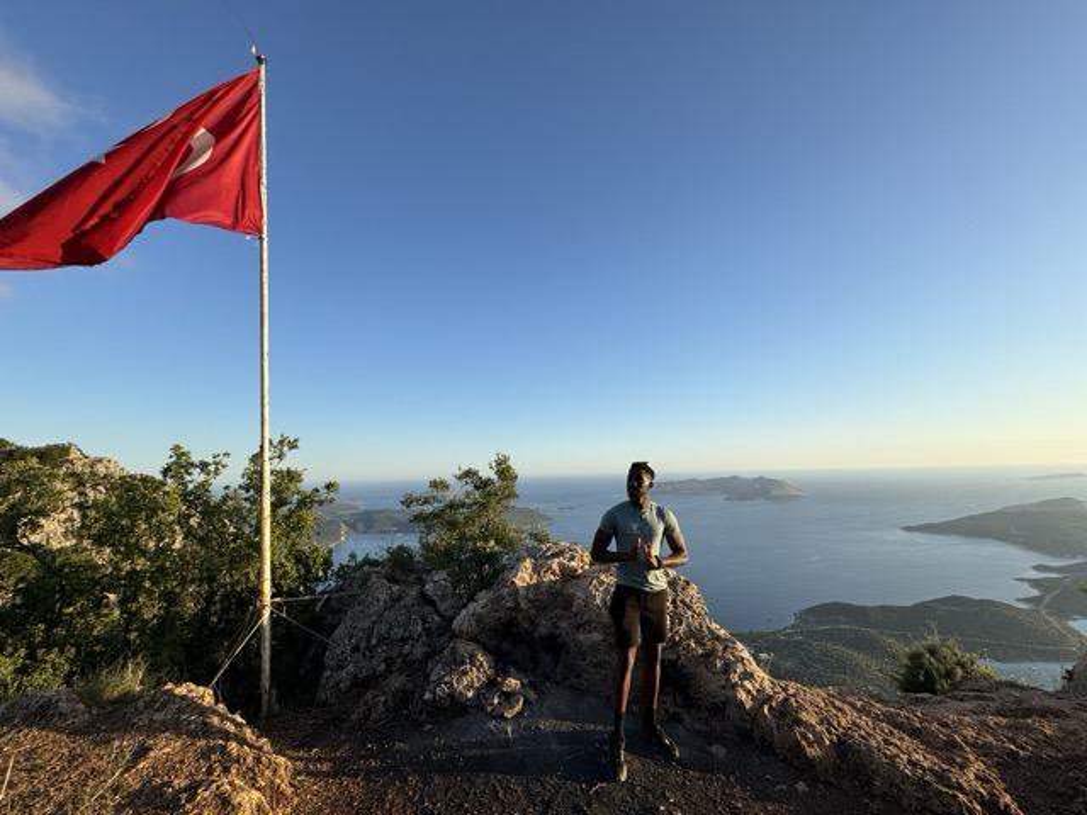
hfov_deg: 102.1
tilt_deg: +7.8
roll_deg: +1.4
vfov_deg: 85.7
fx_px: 440
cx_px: 544
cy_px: 408
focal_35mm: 14
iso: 50
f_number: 2.2
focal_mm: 2.22
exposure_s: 1/1063
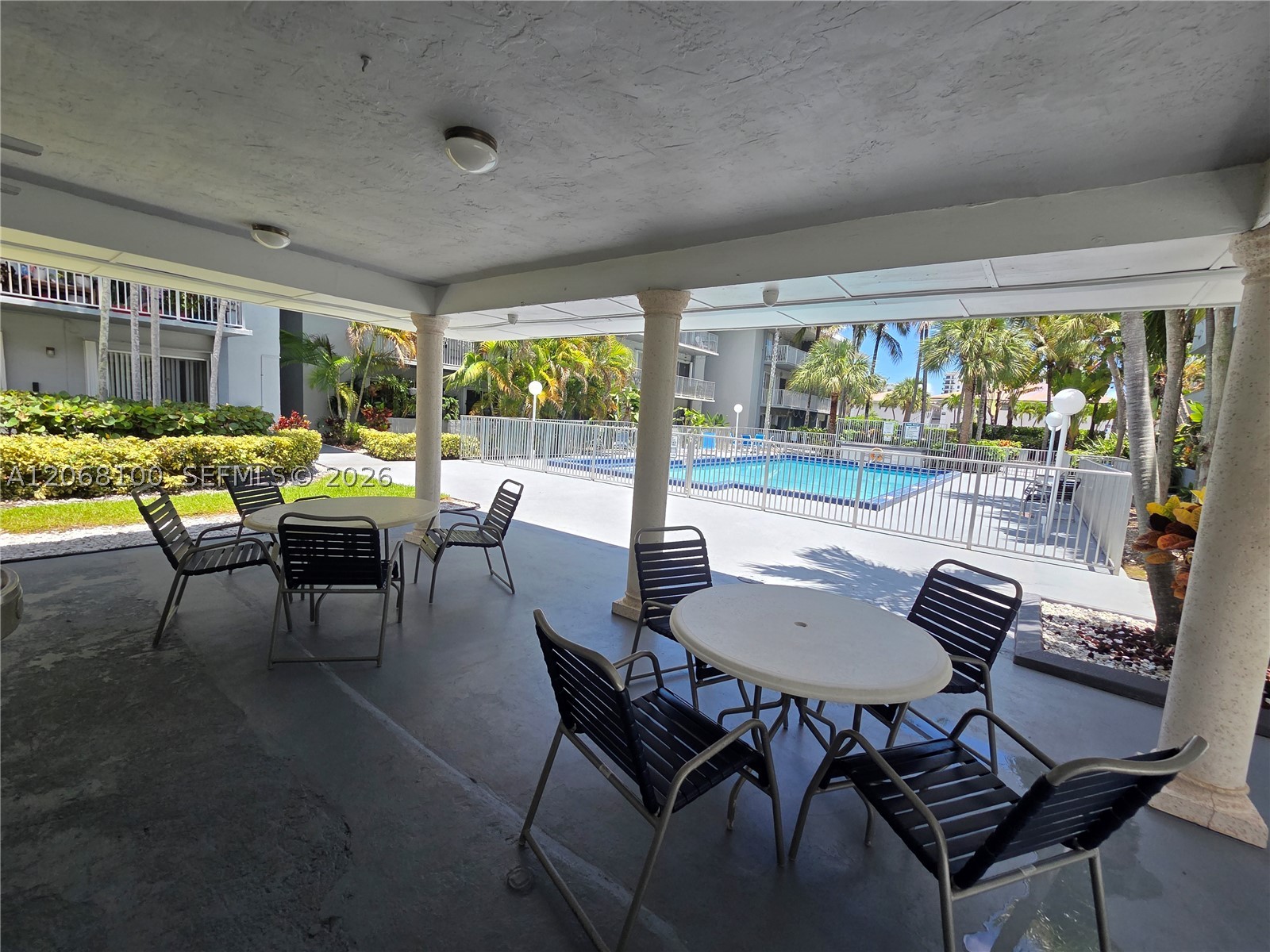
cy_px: 476
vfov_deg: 89.9
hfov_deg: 106.2
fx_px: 477
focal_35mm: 13
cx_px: 635
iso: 50
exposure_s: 1/932
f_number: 2.2
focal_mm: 2.2
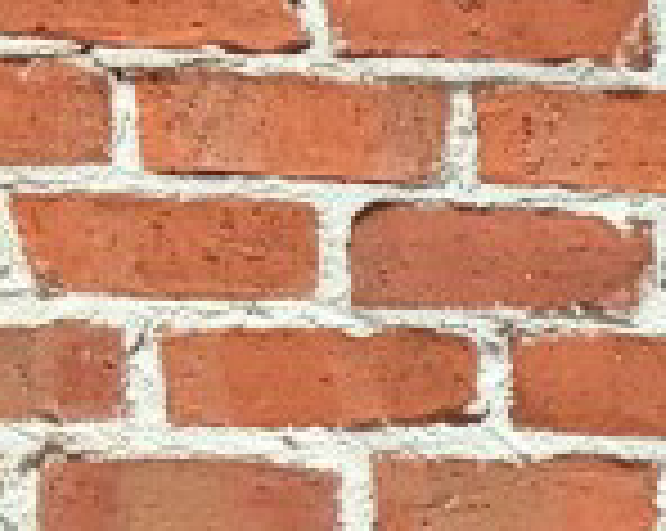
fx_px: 3602
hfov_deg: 8.8
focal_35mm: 183
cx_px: 1960
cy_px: 1256
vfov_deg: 7.8
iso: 320
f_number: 1.6
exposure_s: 1/60
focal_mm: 5.96
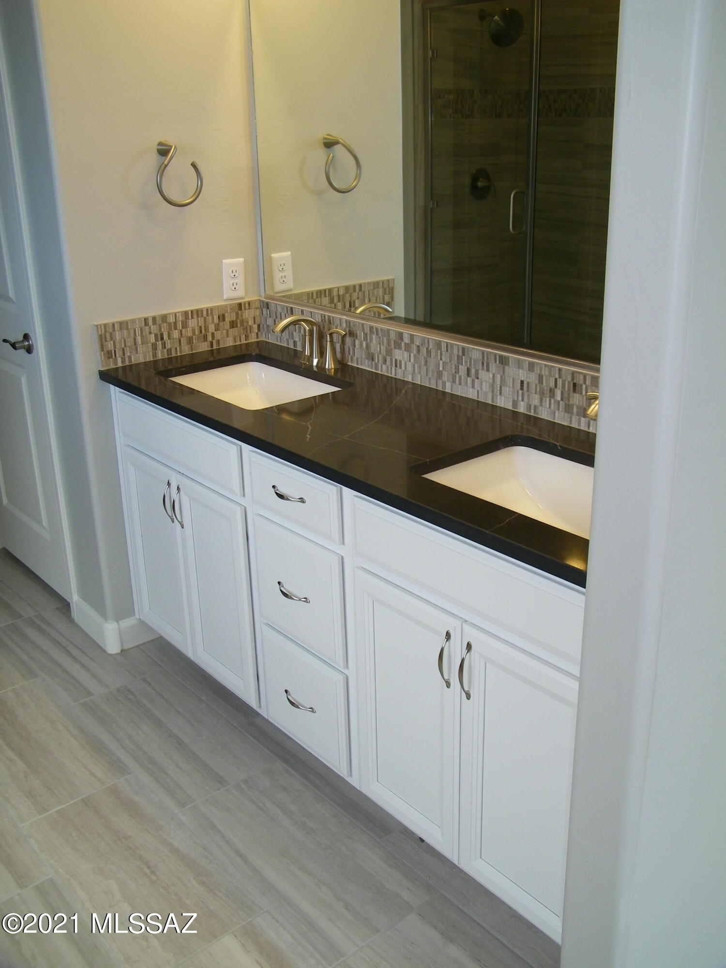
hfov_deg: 42.9
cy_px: 484
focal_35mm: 33
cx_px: 363
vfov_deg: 55.4
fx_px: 923
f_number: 3.6
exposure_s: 1/60
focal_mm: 5.9
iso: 80
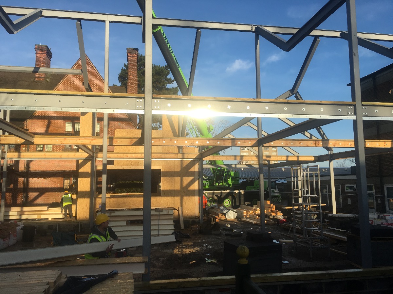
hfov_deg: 61.7
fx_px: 329
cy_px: 147
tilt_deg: +7.8
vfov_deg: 48.2
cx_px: 196
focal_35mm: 29
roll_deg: +0.7
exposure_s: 1/1202
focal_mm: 4.15
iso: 25
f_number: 2.2
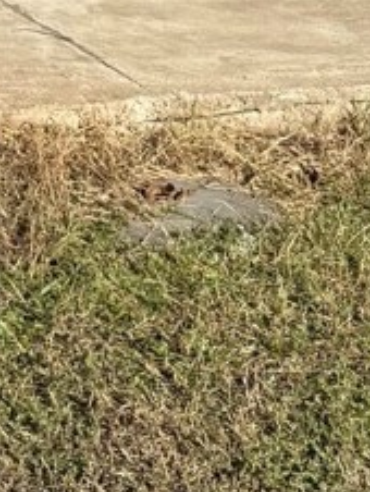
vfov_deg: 11.2
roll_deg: -1.4
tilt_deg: -7.9
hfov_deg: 8.5
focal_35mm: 163
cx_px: -472
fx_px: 2319
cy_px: -405
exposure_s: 1/5319
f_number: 1.78
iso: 80
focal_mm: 6.76
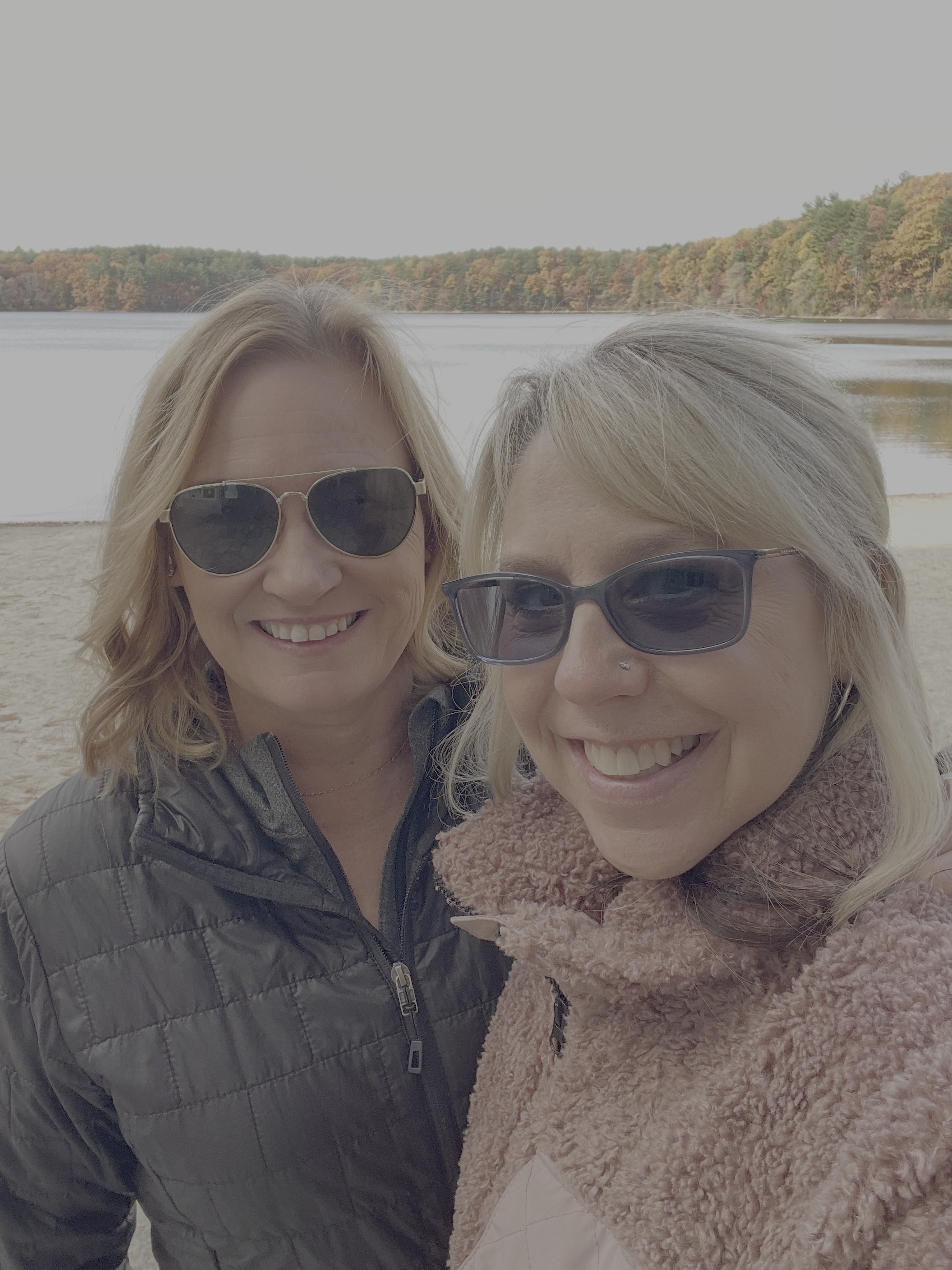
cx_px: 476
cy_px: 635
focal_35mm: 30
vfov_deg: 60.0
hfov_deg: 46.8
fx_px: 1100
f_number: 2.2
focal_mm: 2.71
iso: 64
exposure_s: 1/121
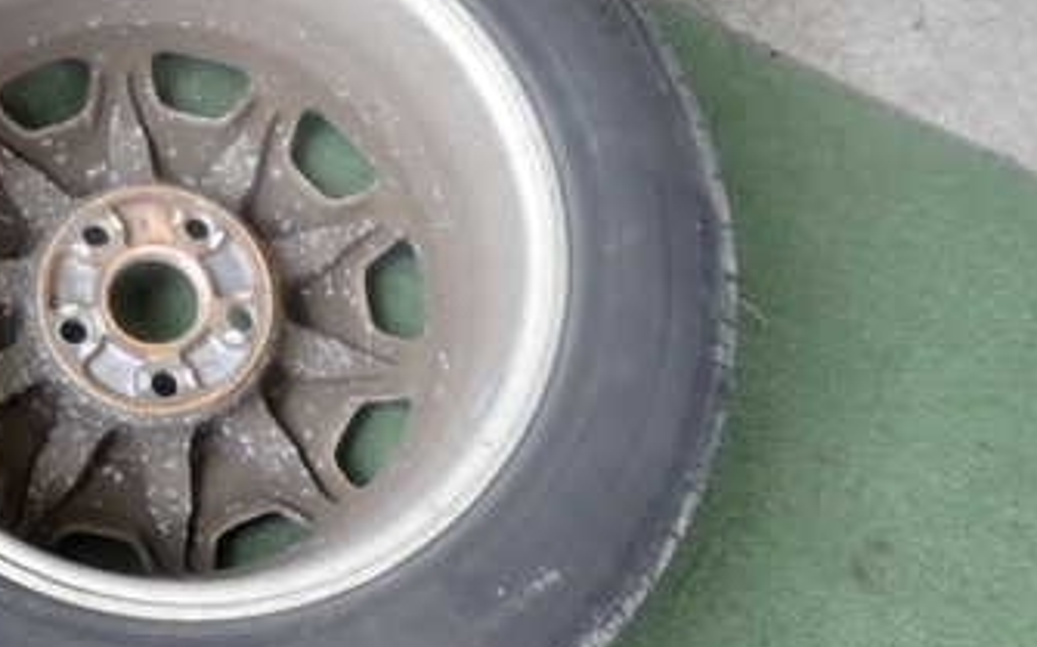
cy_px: 297
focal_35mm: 57
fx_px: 1610
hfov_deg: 34.1
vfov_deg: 22.7
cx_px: 139
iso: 200
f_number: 2.3
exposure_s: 1/125
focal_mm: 5.4
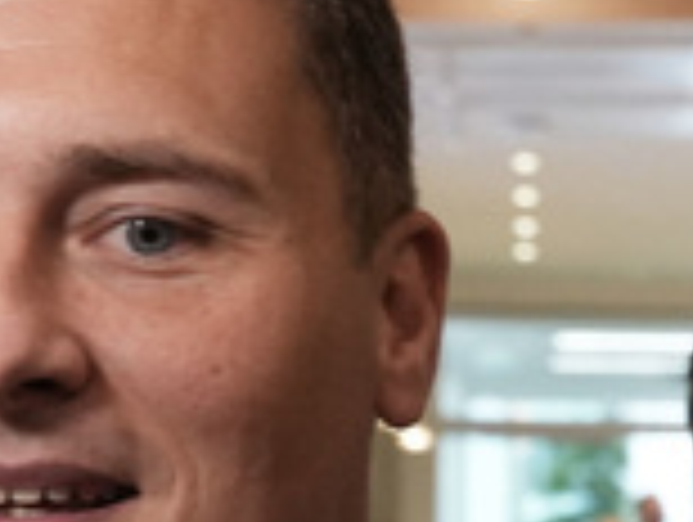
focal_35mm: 153
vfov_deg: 9.3
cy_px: 909
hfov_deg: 12.9
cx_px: 306
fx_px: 3068
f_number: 4
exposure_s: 1/250
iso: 2000
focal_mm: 24
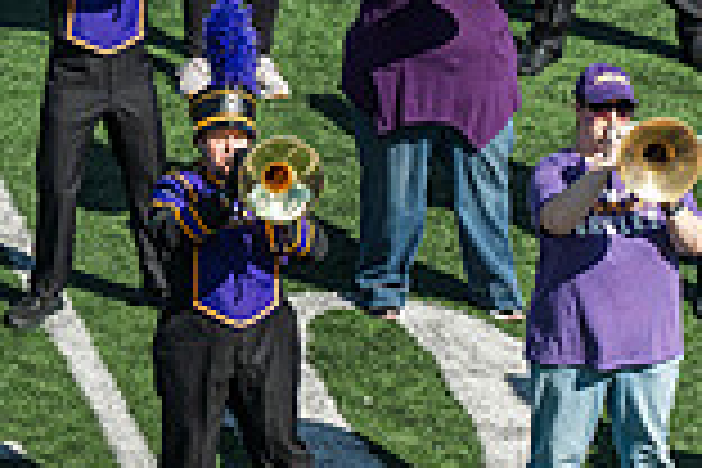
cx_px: 261
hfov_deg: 3.2
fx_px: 12694
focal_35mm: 651
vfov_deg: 2.1
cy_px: -79
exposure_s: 1/1250
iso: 125
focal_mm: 175
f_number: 3.5
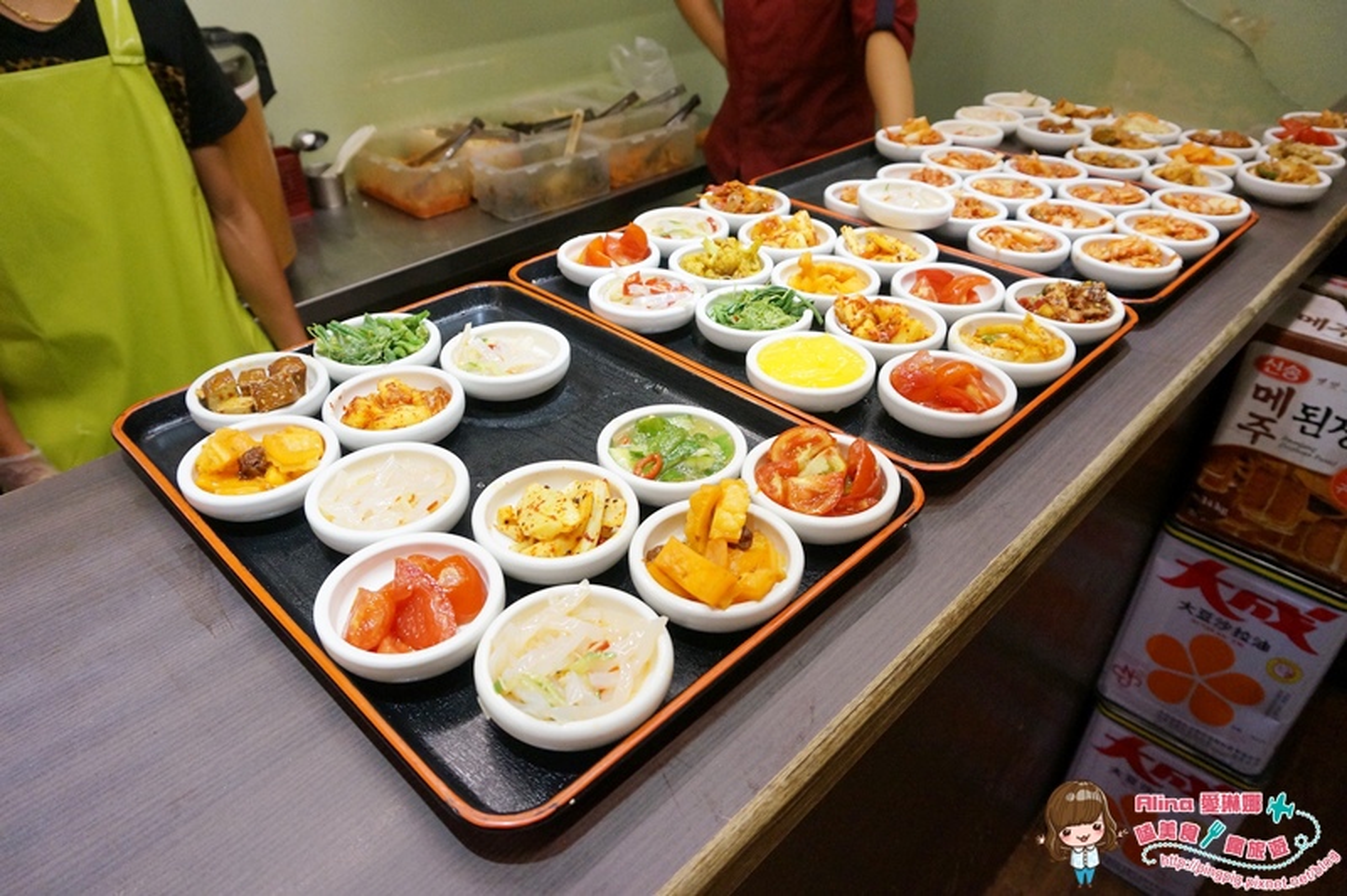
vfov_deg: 53.1
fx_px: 897
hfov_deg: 73.8
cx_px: 674
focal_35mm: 24
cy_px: 448
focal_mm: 16
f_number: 5
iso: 1600
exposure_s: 1/100
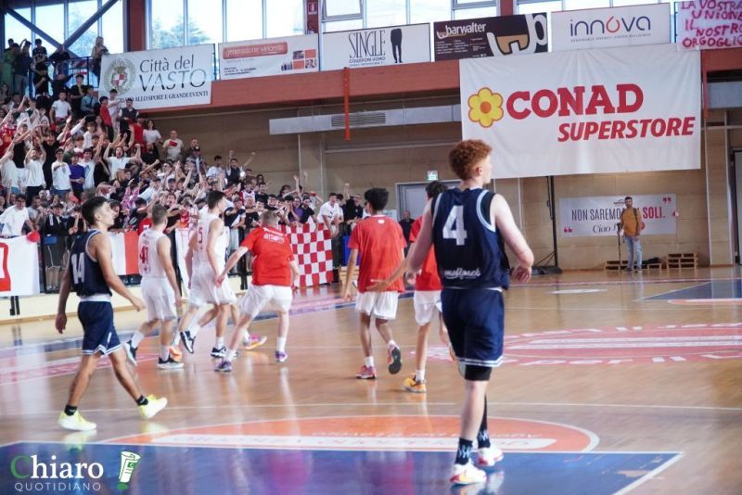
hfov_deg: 28.1
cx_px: 371
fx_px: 1484
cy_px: 248
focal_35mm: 72
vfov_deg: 18.9
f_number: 4
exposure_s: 1/640
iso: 5000
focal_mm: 48
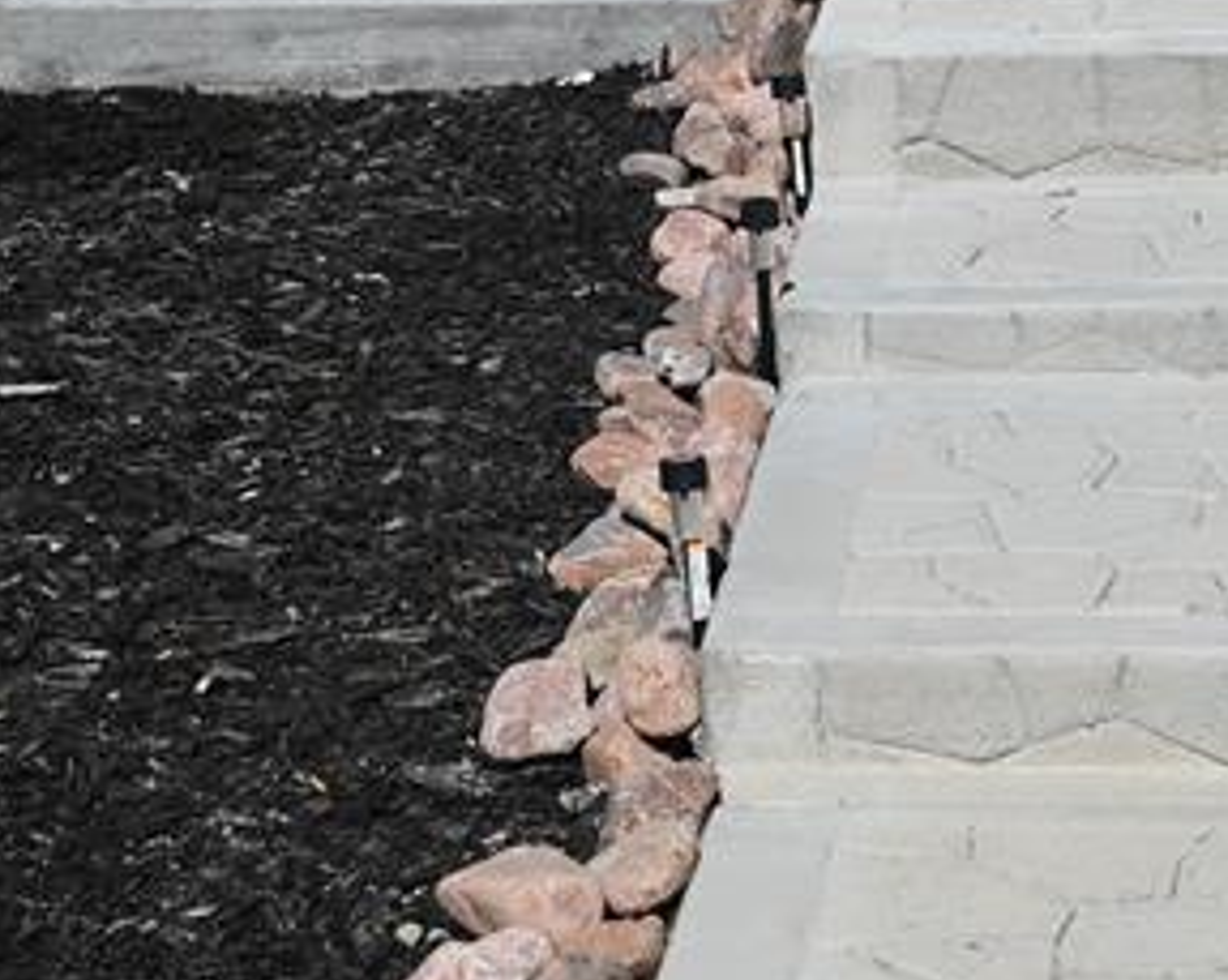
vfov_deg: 11.3
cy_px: 229
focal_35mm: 136
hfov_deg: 14.1
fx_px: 4938
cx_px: 907
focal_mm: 65
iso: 100
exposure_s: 1/800
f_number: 7.1
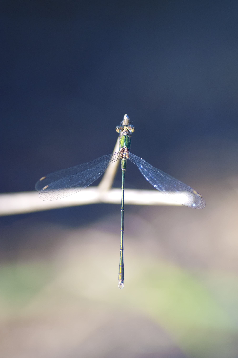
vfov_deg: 15.2
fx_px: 1341
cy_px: 179
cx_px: 119
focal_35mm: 135
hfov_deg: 10.1
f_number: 4
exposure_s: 1/250
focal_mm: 90
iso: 400
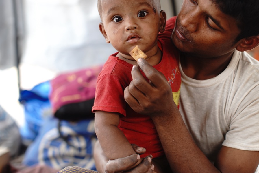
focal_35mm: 67
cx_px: 160
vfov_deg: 20.3
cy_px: 63
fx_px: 482
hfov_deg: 30.0
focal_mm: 50
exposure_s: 1/160
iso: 100
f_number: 2.5
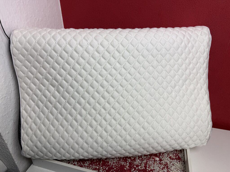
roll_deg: +1.1
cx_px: 115
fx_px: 159
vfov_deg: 56.8
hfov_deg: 71.6
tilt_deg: -28.4
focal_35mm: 24
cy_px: 86
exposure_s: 1/198
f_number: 1.78
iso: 64
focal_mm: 6.76
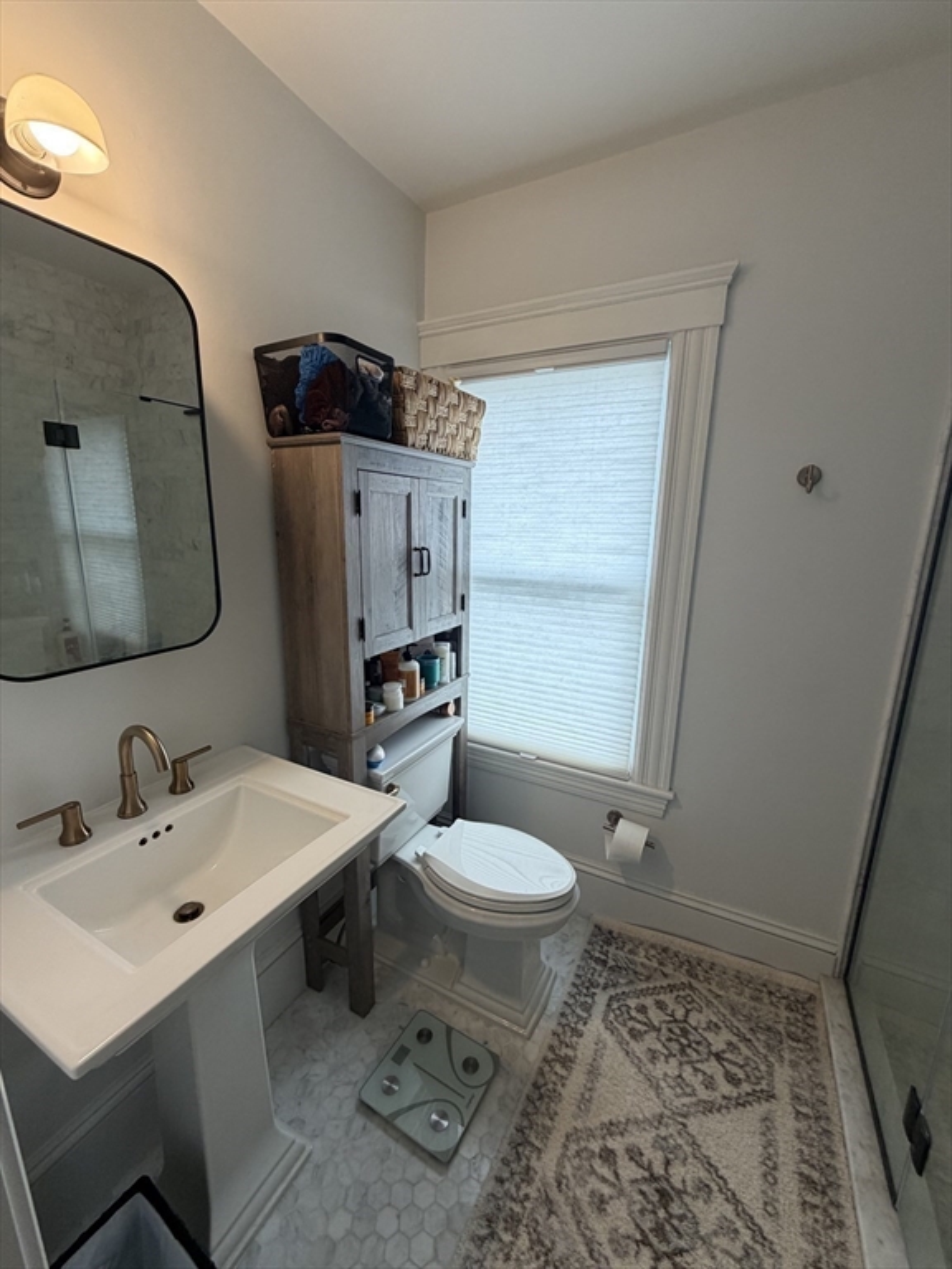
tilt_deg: -9.9
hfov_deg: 85.7
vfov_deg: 102.1
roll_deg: -1.5
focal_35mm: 14
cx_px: 476
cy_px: 634
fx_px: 513
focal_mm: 2.22
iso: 160
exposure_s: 1/120
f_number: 2.2
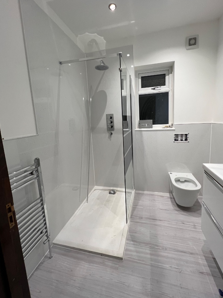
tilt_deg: -8.8
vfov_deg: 101.9
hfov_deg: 85.6
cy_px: 138
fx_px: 120
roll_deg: +2.7
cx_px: 117
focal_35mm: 14
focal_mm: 1.57
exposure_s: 1/100
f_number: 1.8
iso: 100
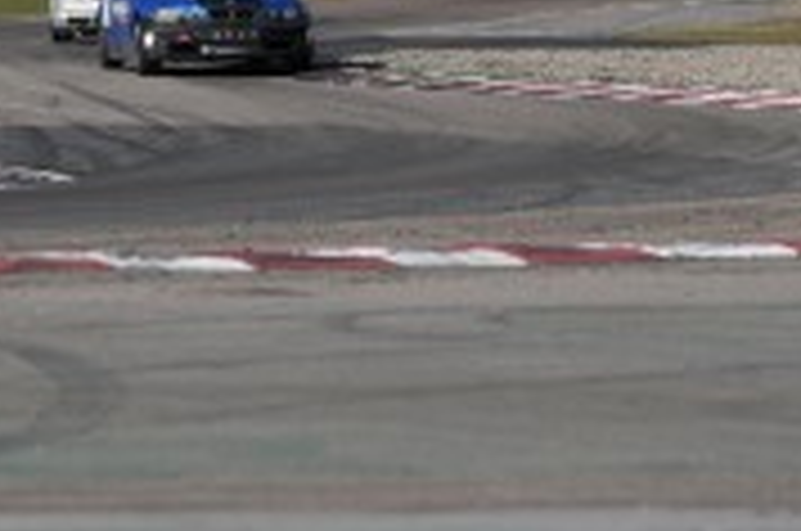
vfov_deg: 3.3
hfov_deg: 5.0
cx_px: 225
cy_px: 2
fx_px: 9195
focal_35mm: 414
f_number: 3.5
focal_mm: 147
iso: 125
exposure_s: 1/1000
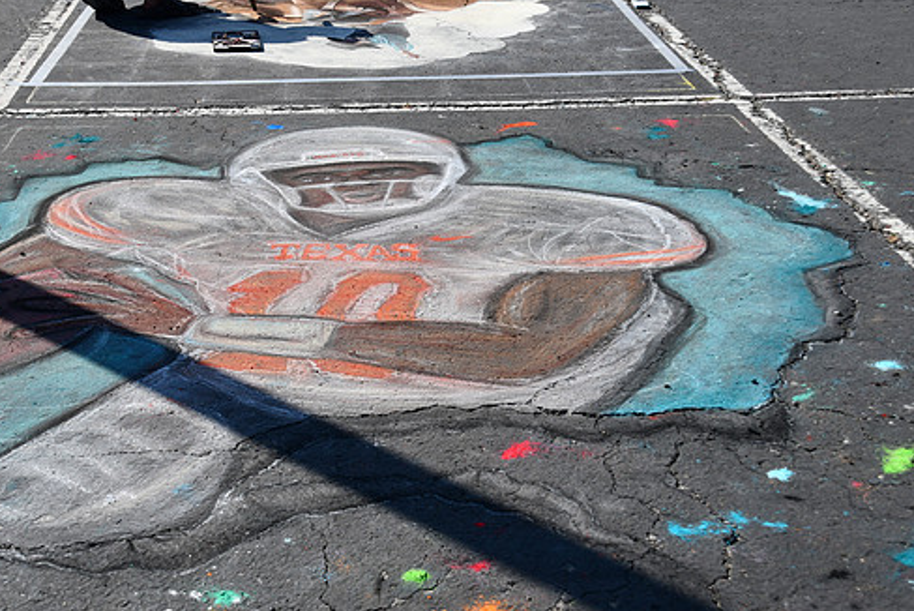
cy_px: 316
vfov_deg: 23.8
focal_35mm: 57
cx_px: 395
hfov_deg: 35.0
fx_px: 1448
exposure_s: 1/320
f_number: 9
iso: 100
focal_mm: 32
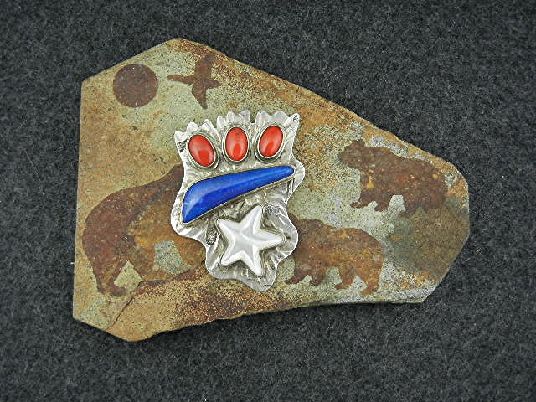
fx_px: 604
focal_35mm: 39
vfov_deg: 36.8
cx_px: 268
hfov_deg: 47.9
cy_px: 201
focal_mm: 7.1
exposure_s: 1/15.2
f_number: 3.7
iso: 400
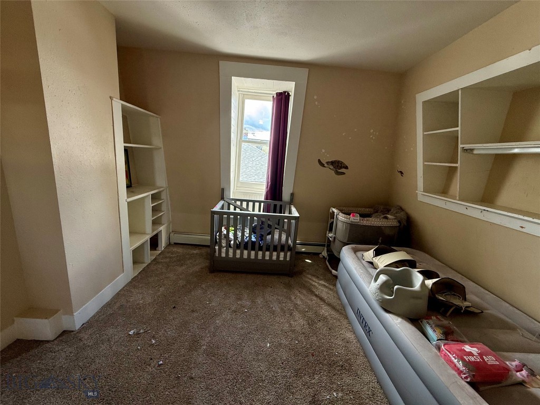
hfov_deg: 102.1
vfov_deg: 85.7
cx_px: 270
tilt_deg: -11.5
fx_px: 218
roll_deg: -4.4
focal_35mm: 14
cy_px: 202
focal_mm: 2.22
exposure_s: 1/99
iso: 100
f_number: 2.2
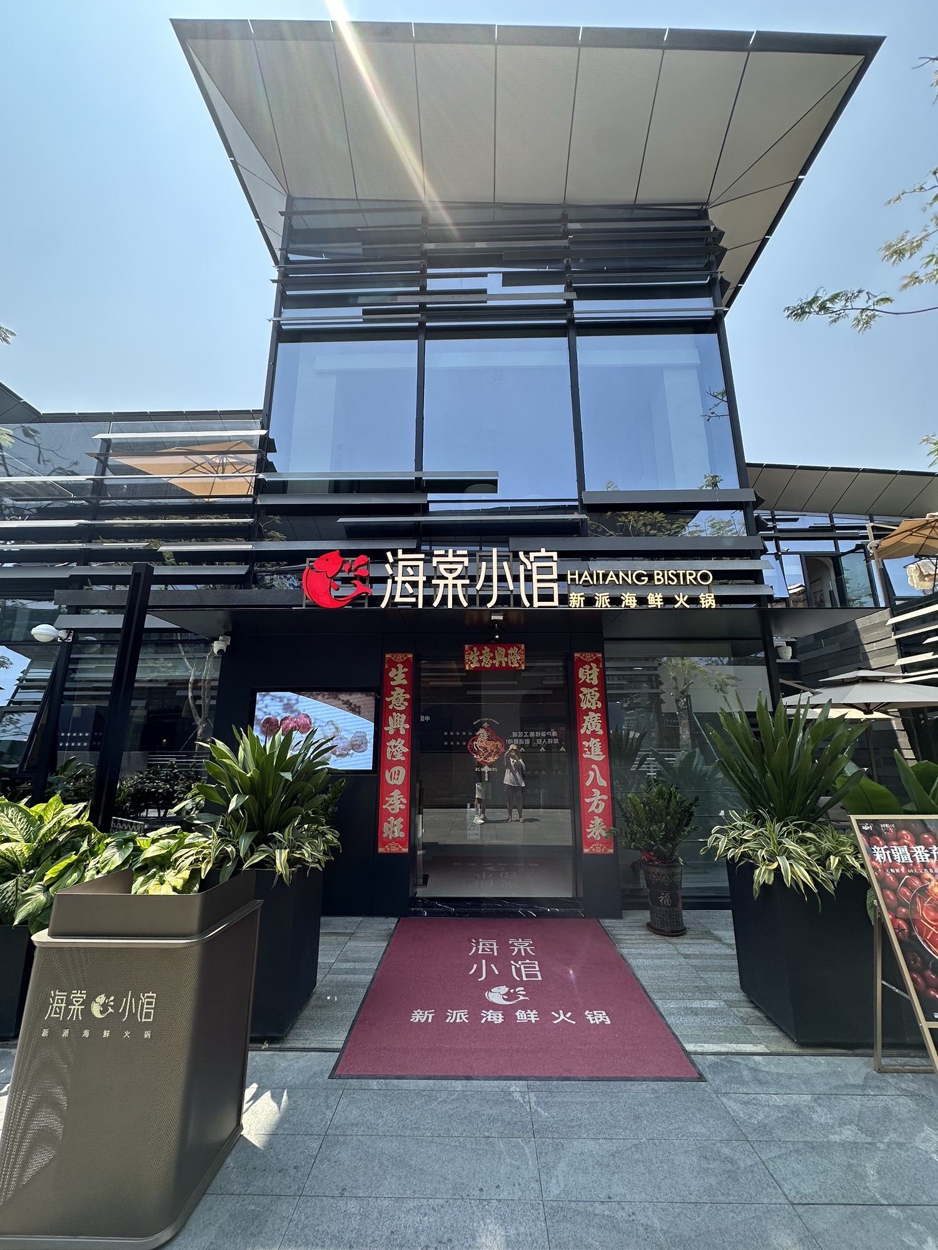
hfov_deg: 85.7
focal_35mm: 14
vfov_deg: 102.1
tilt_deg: +14.4
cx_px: 469
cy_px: 625
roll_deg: +0.3
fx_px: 506
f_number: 2.2
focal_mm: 2.22
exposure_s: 1/940
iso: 40
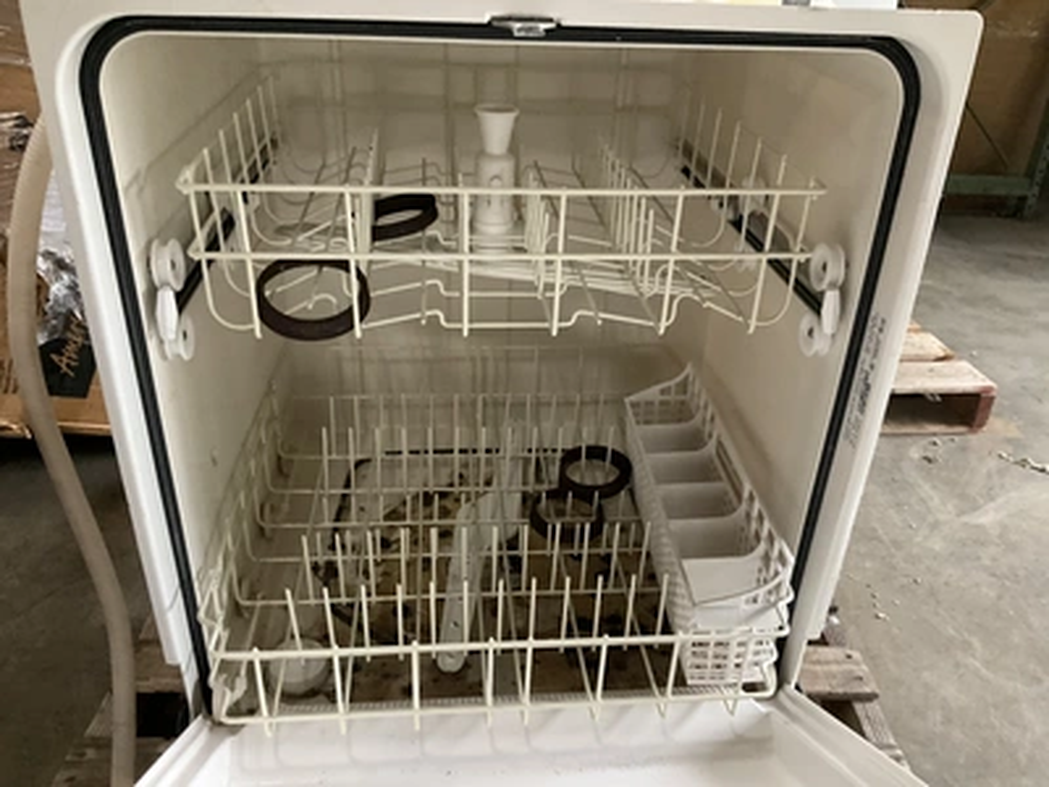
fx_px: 879
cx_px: 524
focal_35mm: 29
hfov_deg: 61.7
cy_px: 394
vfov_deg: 48.2
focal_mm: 3
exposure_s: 1/60
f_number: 1.8
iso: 200
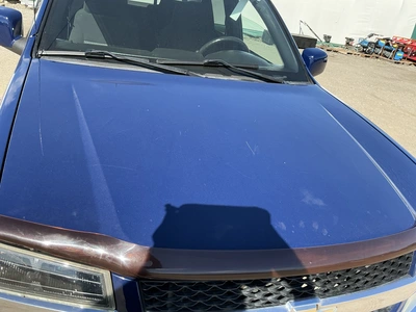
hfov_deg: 63.4
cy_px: 156
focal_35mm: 28
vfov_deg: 49.7
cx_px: 208
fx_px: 336
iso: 25
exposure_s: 1/556
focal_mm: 3
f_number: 1.8
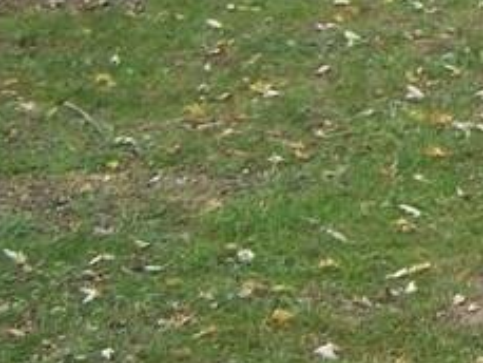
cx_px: 892
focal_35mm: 170
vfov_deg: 8.4
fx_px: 2373
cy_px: -274
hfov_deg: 10.8
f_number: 2.8
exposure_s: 1/250
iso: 64
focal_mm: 6.3
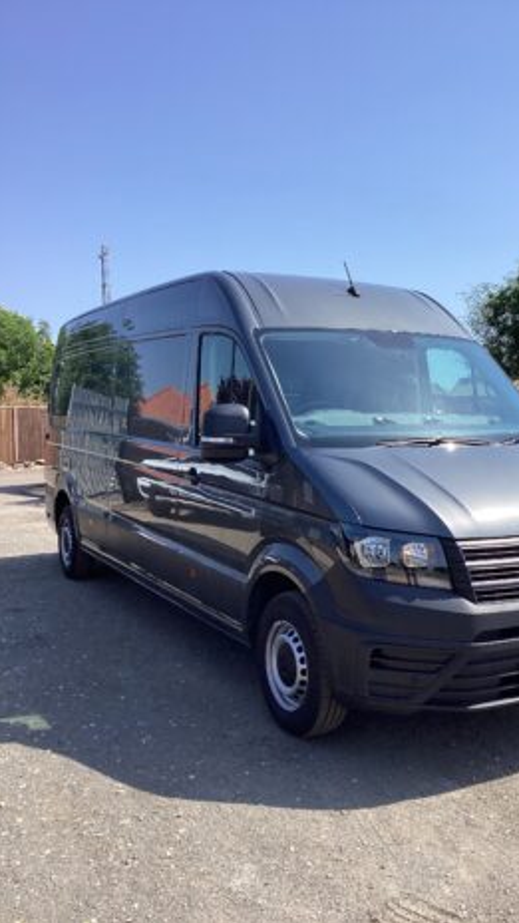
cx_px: 342
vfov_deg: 58.0
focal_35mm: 34
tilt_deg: -3.6
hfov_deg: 34.4
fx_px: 832
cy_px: 461
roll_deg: -0.6
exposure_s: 1/1199
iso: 25
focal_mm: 3.3
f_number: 2.4
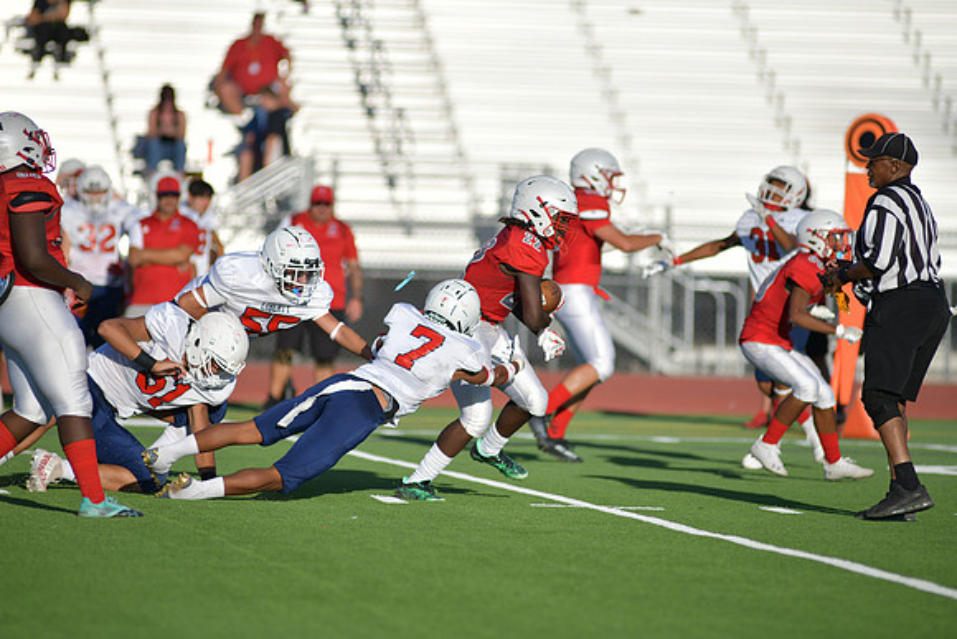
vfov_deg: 4.6
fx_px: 7976
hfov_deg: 6.9
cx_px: 478
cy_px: 320
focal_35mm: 300
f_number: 3.5
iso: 64
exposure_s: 1/2000
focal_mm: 300
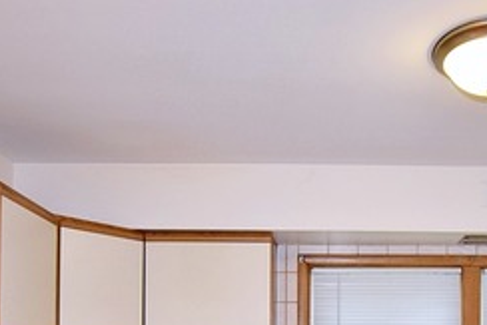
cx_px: 347
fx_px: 586
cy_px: 392
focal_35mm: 43
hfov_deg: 44.0
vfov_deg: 27.3
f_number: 5
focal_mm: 11
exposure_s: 1/100
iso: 800
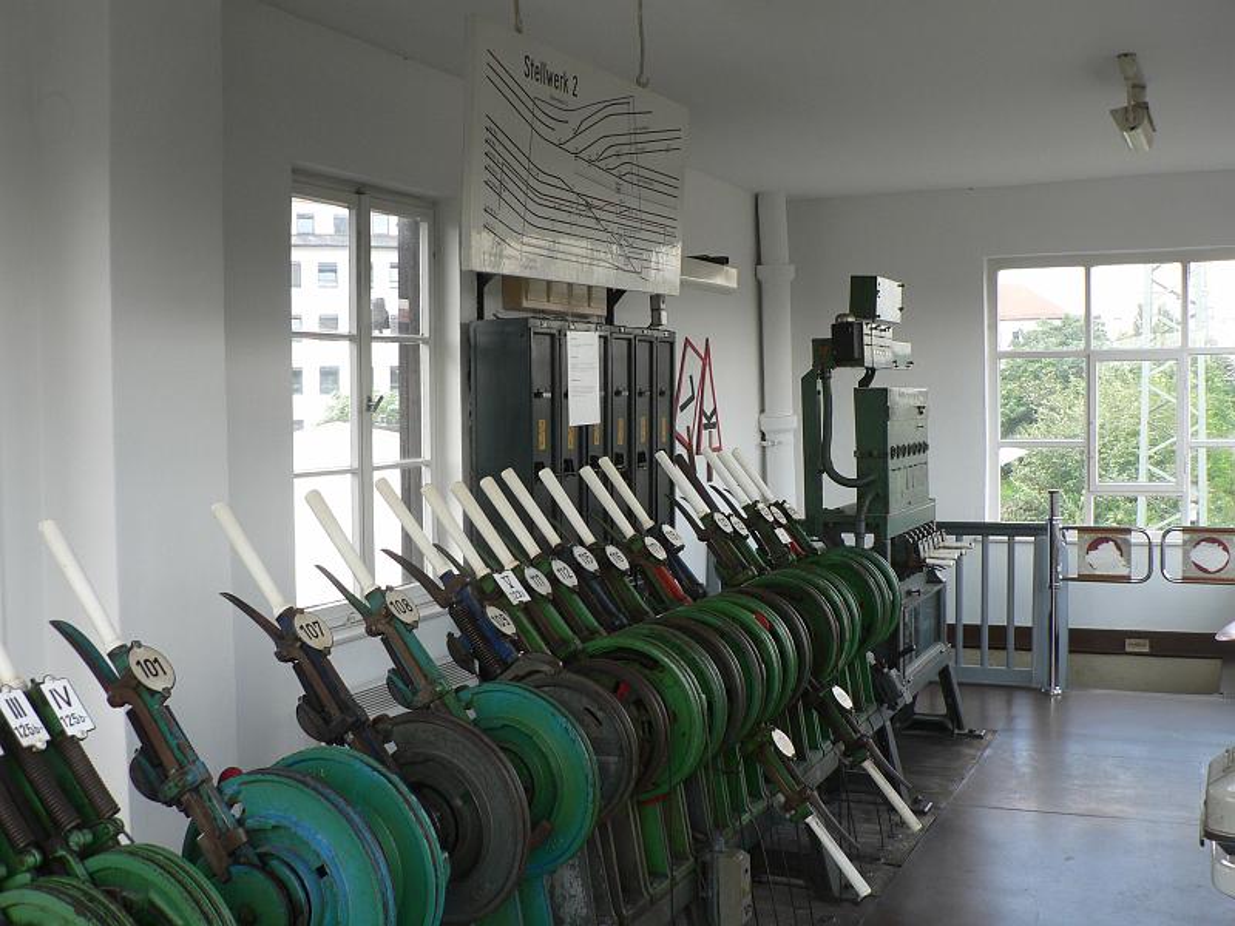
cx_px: 618
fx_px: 1284
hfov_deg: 51.4
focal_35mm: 36
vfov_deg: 39.7
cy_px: 463
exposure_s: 1/100
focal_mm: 6
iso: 80
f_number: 3.6
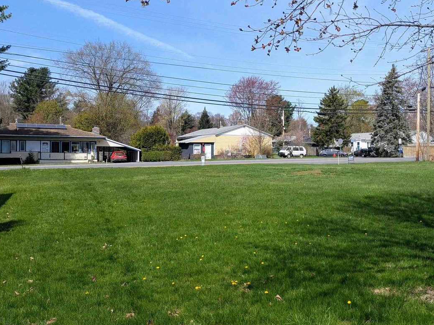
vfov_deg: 38.6
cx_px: 284
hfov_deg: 49.4
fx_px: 464
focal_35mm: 37
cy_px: 150
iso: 45
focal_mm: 6.81
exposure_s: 1/2096
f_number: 1.85
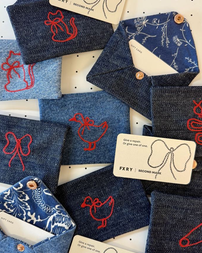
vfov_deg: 58.8
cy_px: 127
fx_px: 224
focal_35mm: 30
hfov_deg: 48.5
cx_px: 104
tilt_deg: -86.2
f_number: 1.78
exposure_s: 1/60
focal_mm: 6.76
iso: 100
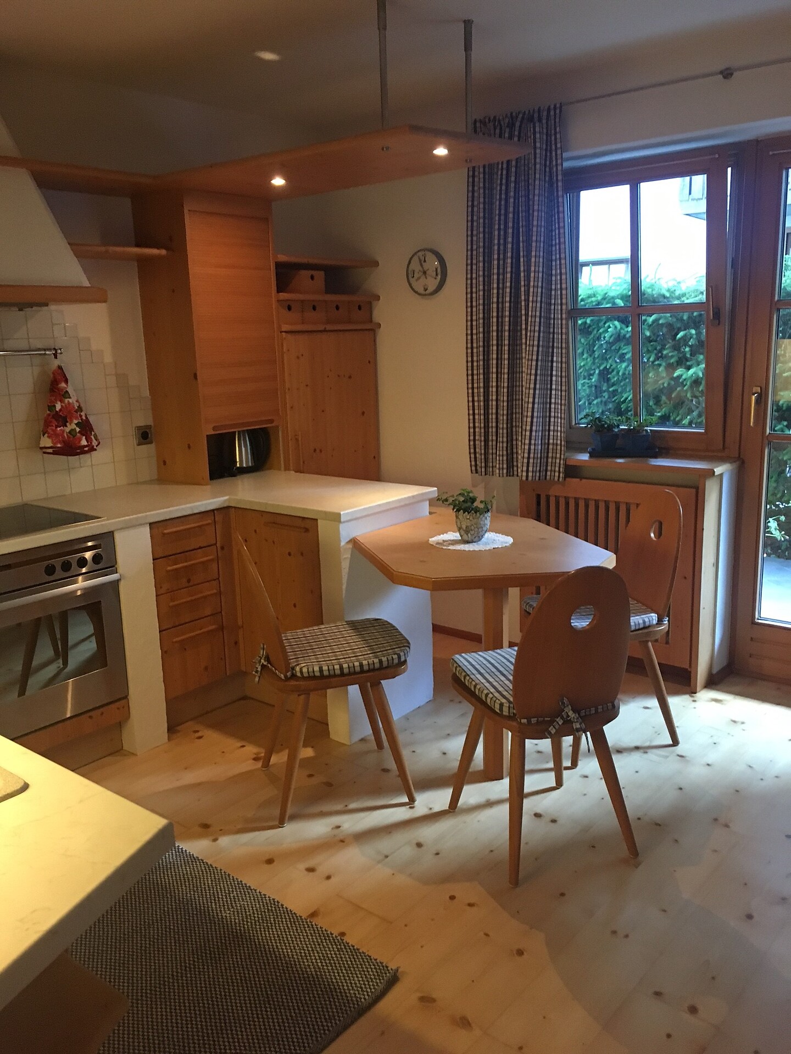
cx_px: 396
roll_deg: +2.6
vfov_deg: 61.7
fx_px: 884
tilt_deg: -12.8
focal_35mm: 29
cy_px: 527
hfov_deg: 48.2
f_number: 2.2
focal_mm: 4.15
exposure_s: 1/33
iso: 250
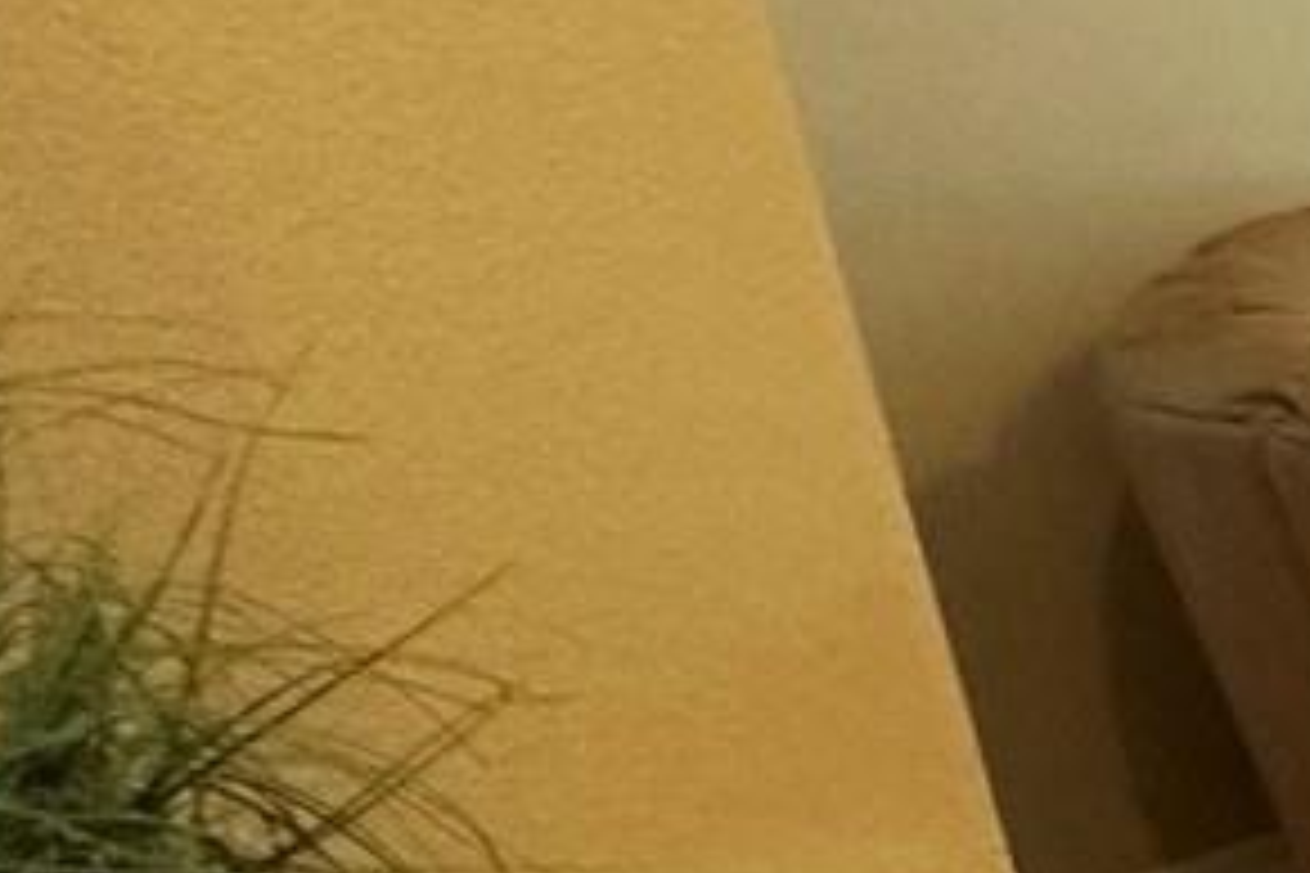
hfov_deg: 13.8
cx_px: 3394
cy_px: 711
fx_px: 2911
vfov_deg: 16.9
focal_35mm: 80
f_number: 2.2
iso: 320
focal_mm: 2.22
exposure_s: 1/60
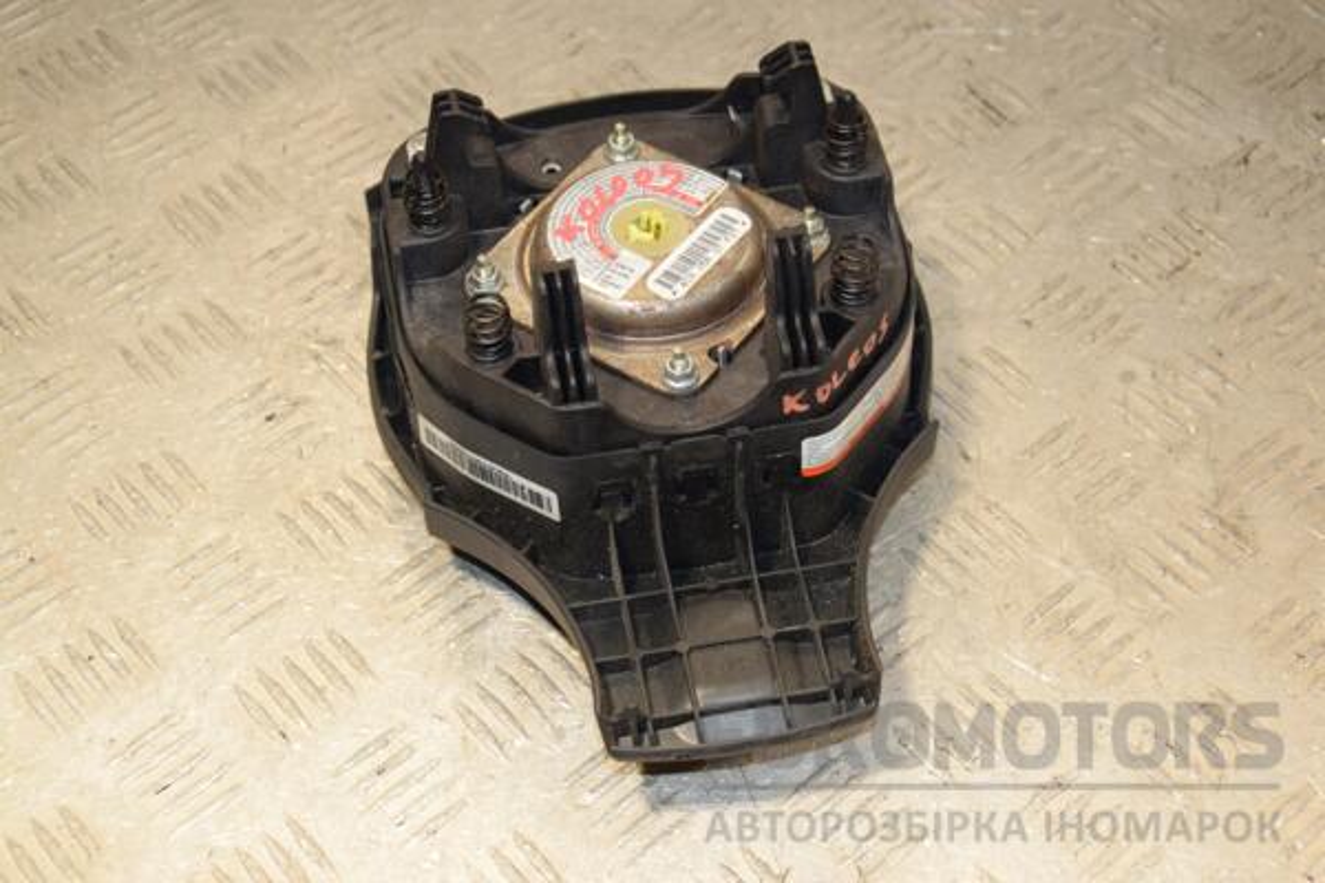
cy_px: 442
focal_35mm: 63
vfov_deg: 21.6
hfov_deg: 31.9
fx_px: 2319
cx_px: 662
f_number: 6.3
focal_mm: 42
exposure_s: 1/200
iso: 800
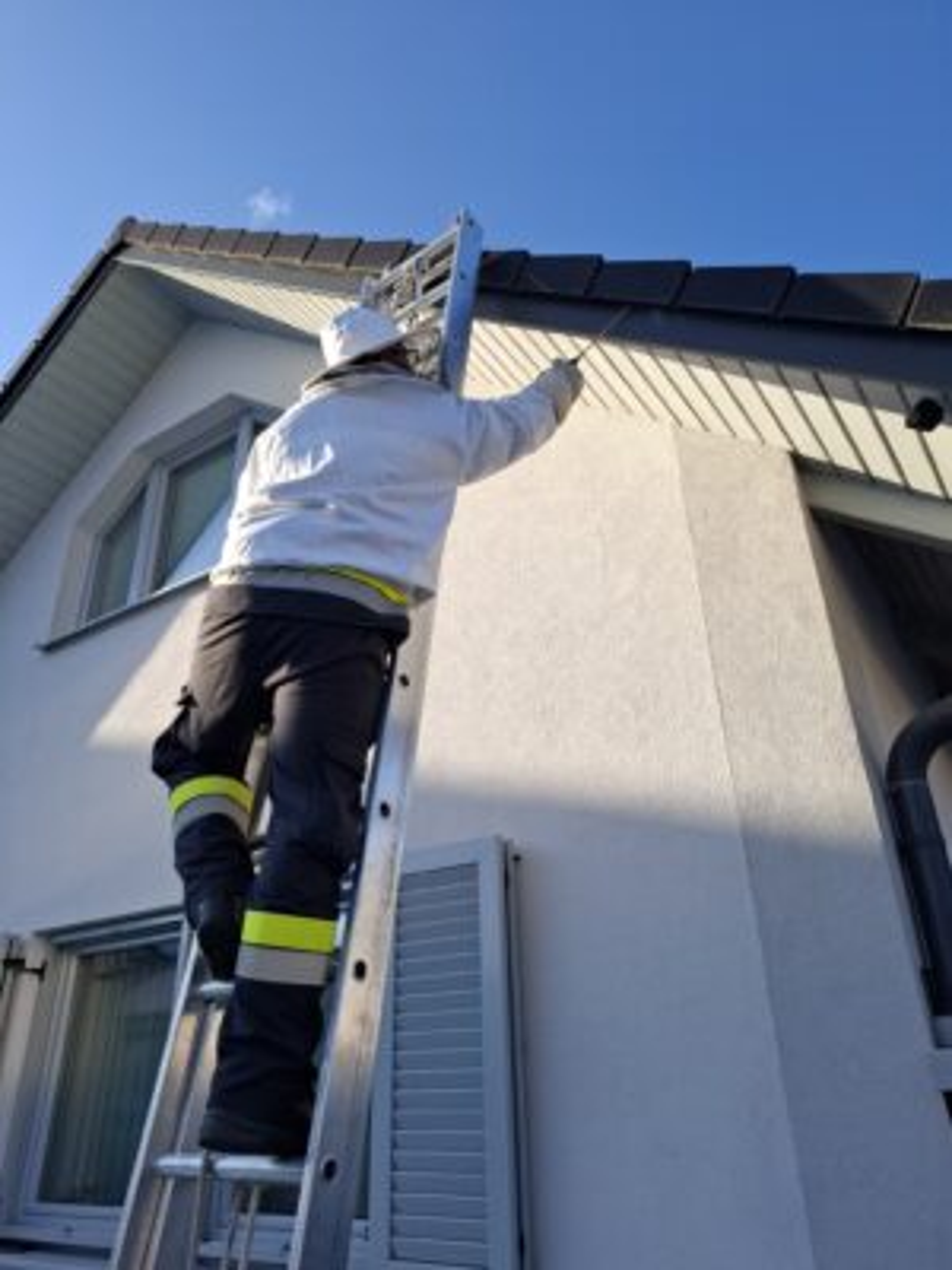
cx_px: 476
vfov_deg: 73.9
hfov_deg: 58.9
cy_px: 635
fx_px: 843
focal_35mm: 23
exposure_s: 1/894
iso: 50
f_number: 1.8
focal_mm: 5.54
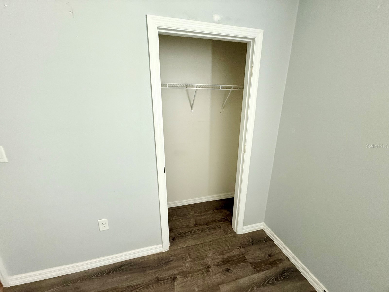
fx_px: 157
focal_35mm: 14
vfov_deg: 85.7
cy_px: 146
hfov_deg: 102.1
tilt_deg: -14.0
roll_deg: -0.8
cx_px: 194
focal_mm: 2.22
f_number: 2.2
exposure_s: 1/60
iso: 250
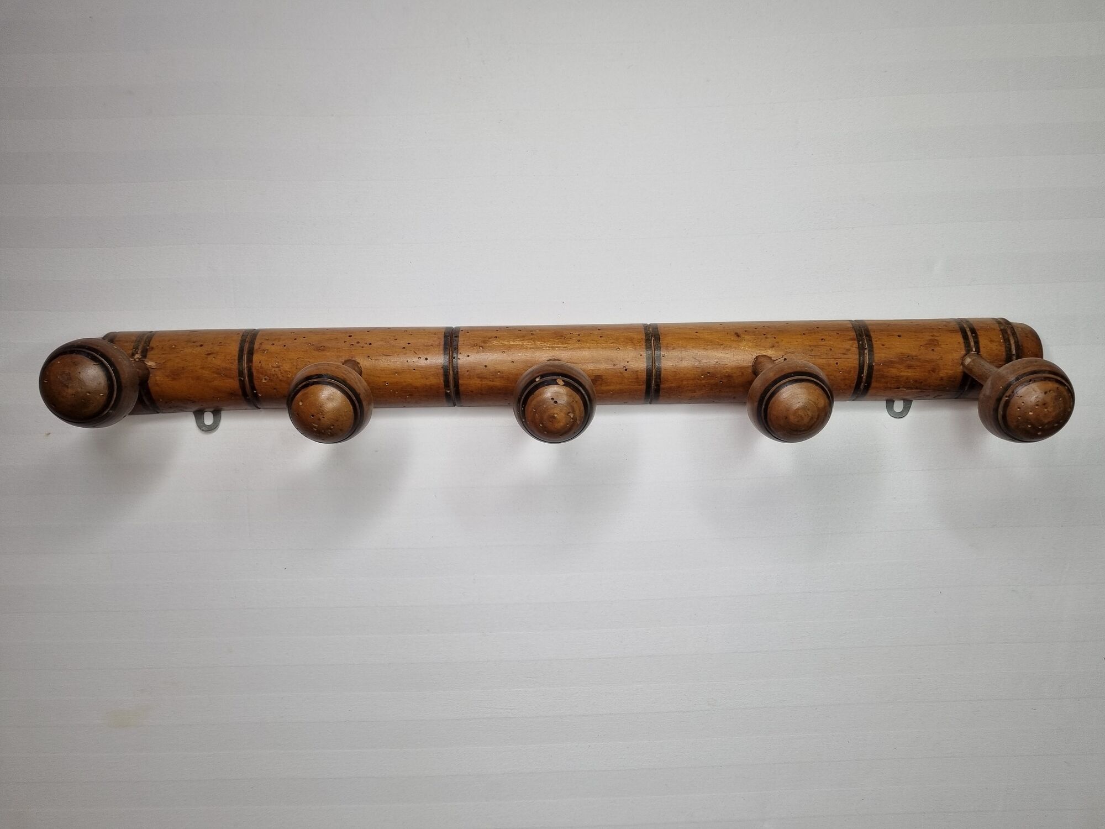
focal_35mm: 26
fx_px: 830
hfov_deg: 67.3
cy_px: 414
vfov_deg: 53.1
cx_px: 552
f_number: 1.8
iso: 50
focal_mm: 5.4
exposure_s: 1/159
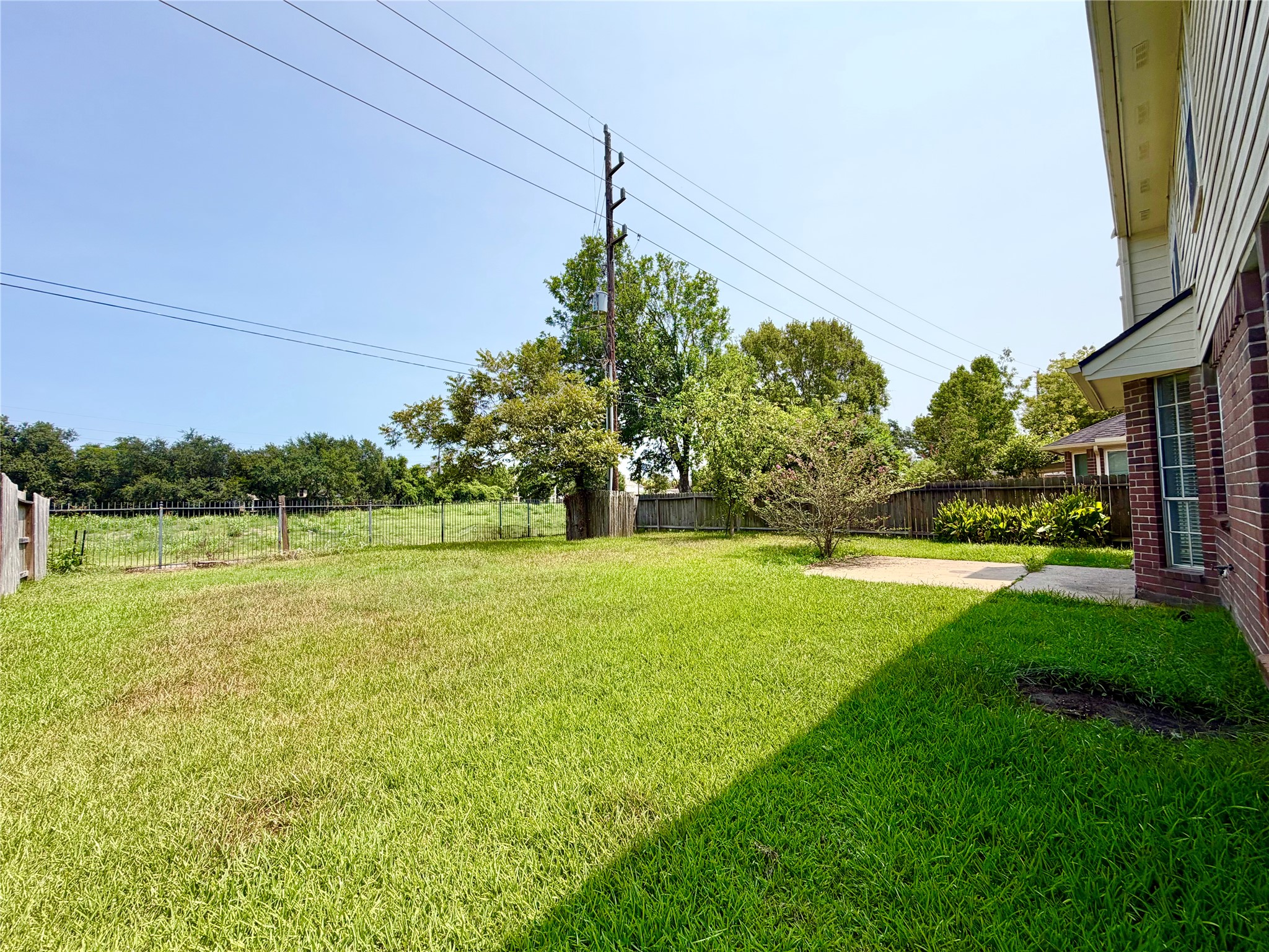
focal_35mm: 14
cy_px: 476
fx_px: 513
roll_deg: +2.1
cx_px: 634
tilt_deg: +3.1
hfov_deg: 102.1
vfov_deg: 85.7
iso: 20
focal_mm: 2.22
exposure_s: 1/955
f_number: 2.2
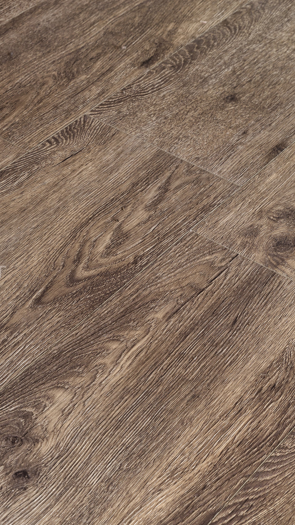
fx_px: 793
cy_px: 263
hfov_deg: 19.6
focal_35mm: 57
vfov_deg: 36.6
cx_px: -74
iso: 100
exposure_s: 10
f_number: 14
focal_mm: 36
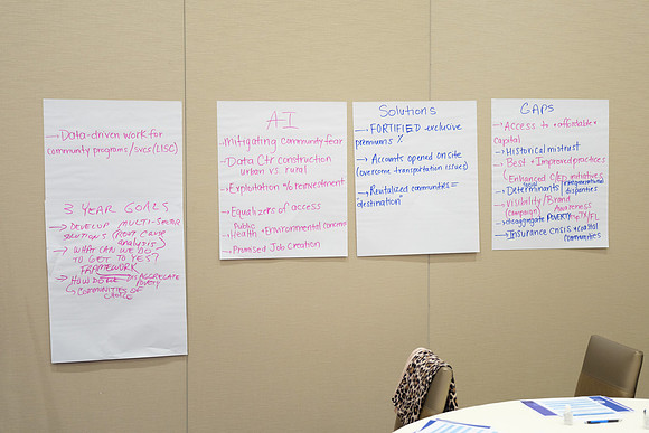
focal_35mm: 48
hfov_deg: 41.1
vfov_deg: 28.1
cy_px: 216
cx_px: 324
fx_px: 865
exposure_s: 1/160
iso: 1000
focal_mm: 32.2
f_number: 1.8
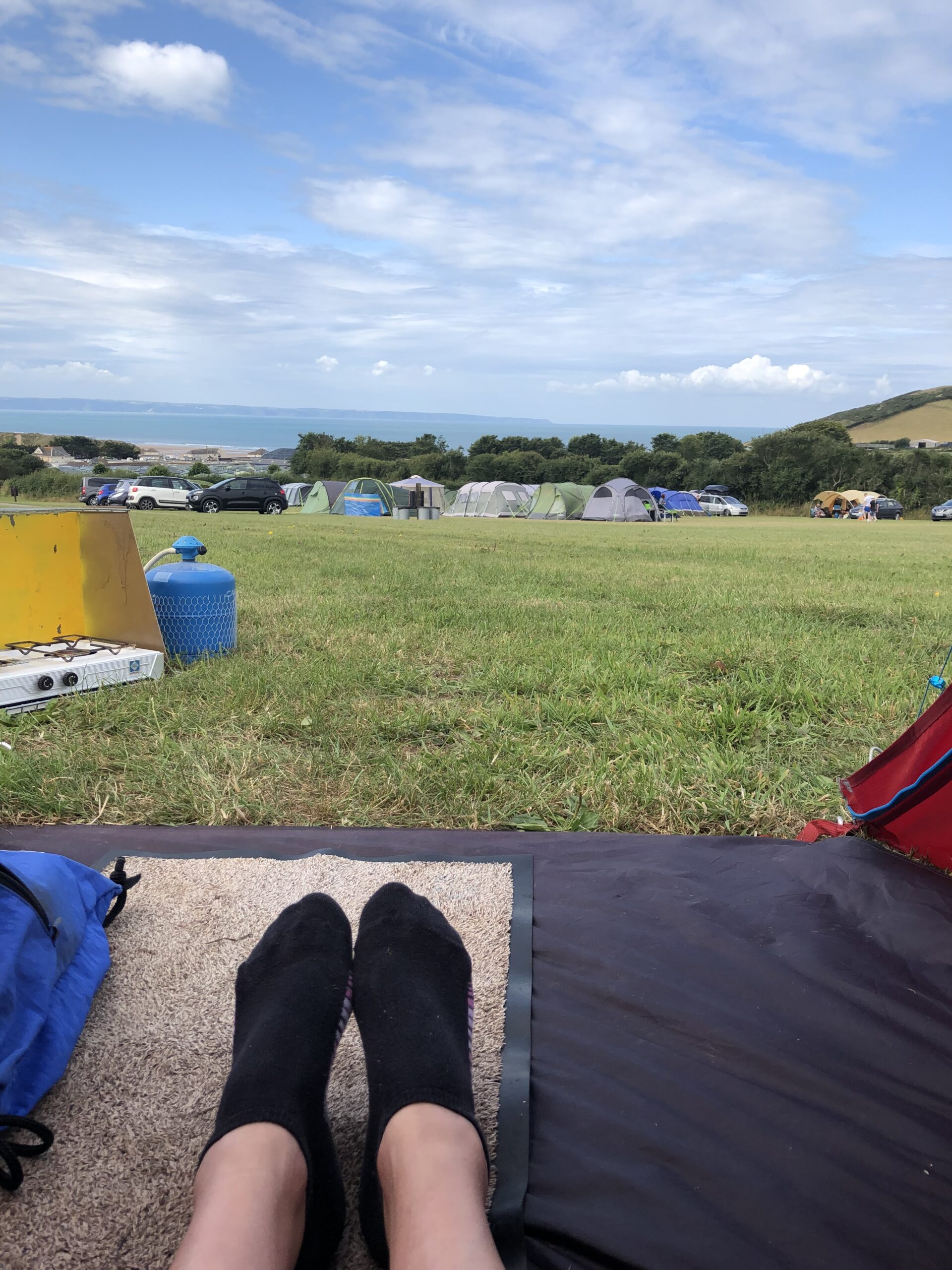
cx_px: 476
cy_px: 635
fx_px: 1027
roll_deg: -1.6
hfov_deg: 49.7
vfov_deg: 63.4
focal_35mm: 28
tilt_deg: -10.8
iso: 20
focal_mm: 3.99
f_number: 1.8
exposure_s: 1/1333
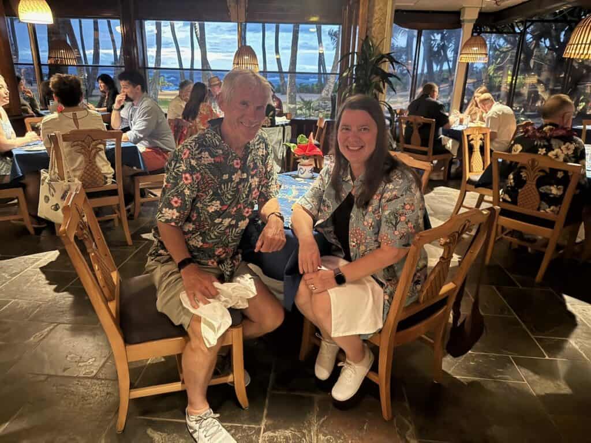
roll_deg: -2.4
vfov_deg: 56.8
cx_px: 296
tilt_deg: -19.4
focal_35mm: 24
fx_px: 410
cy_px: 222
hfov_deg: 71.6
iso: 1600
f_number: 1.78
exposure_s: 1/24
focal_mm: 6.76
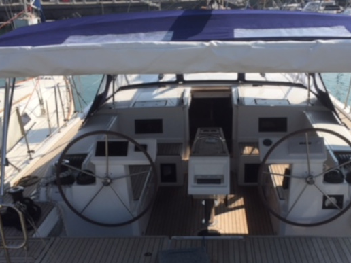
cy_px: 199
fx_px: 456
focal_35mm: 45
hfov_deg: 42.0
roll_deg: +1.0
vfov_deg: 31.6
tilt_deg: -23.4
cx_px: 195
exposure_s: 1/2475
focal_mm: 4.15
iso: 32
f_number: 2.2
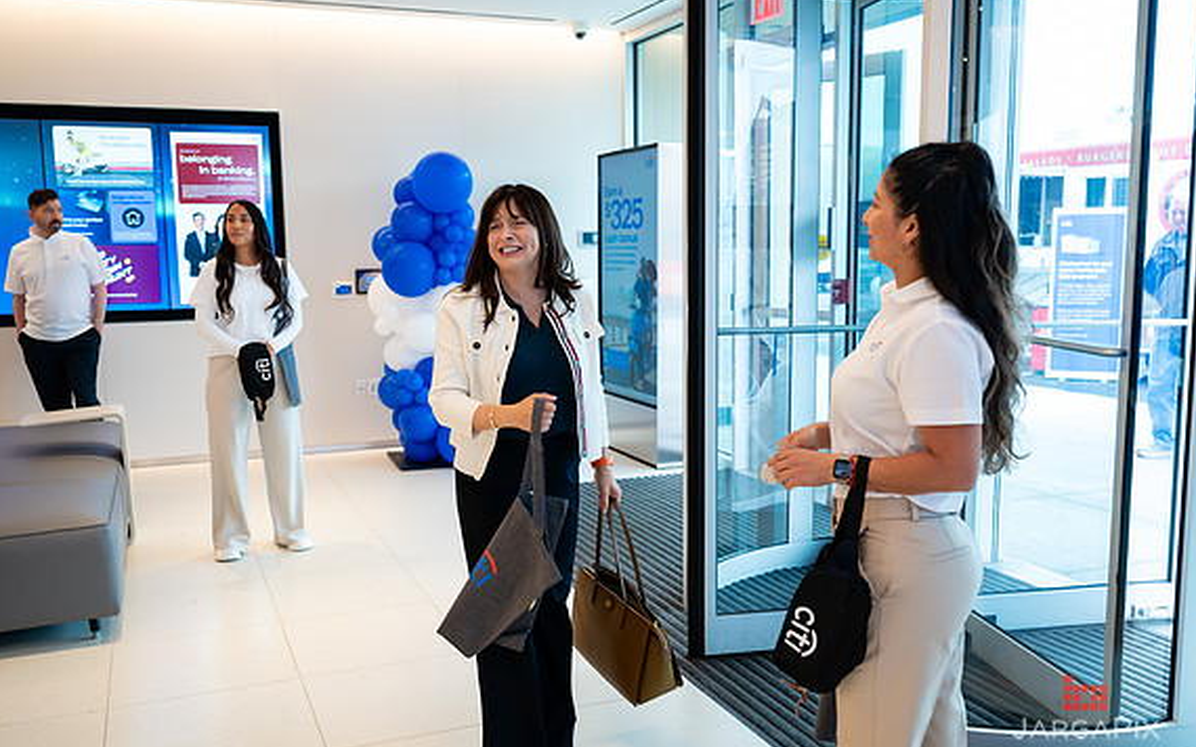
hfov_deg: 58.2
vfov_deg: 38.3
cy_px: 380
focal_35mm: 33
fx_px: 1075
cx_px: 604
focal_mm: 31
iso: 800
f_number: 3.5
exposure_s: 1/200
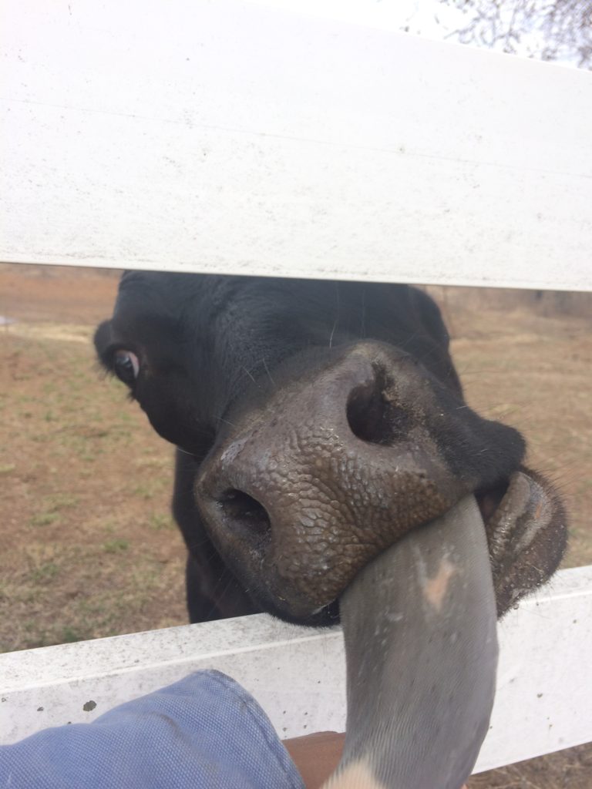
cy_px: 394
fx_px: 661
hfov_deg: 48.2
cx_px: 296
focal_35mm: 29
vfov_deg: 61.7
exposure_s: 1/376
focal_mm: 4.15
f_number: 2.2
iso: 32
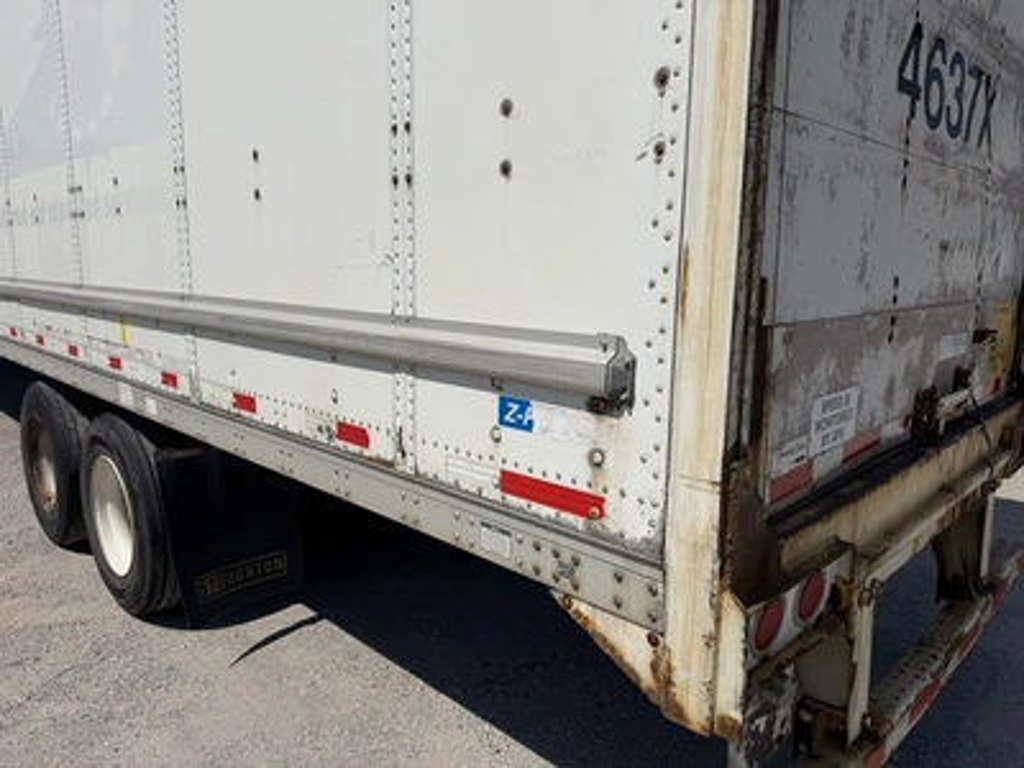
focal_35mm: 24
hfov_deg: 71.6
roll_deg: +0.1
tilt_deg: -9.4
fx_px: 710
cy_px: 384
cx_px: 512
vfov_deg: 56.8
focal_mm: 6.76
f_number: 1.78
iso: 80
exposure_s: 1/14286
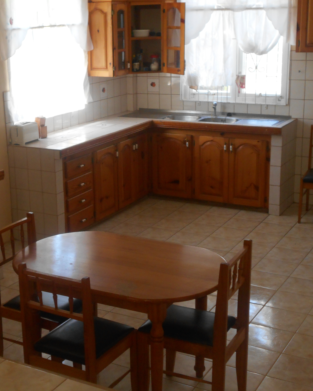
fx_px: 672
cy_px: 195
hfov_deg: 26.0
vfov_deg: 32.5
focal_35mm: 58
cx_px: 97
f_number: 4.2
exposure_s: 1/30
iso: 250
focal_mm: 7.7
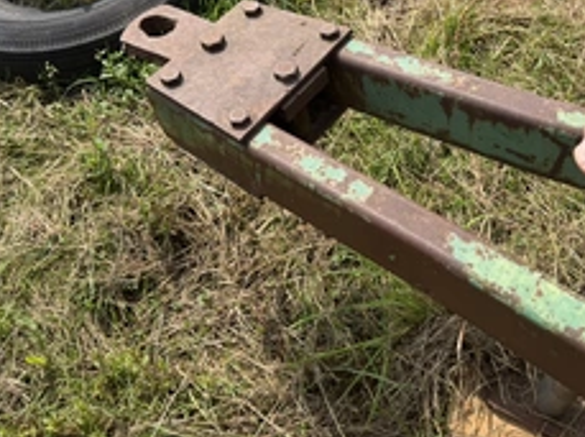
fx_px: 709
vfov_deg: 34.0
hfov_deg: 44.4
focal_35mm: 42
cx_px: 373
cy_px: 148
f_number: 1.78
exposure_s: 1/2611
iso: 80
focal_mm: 6.76
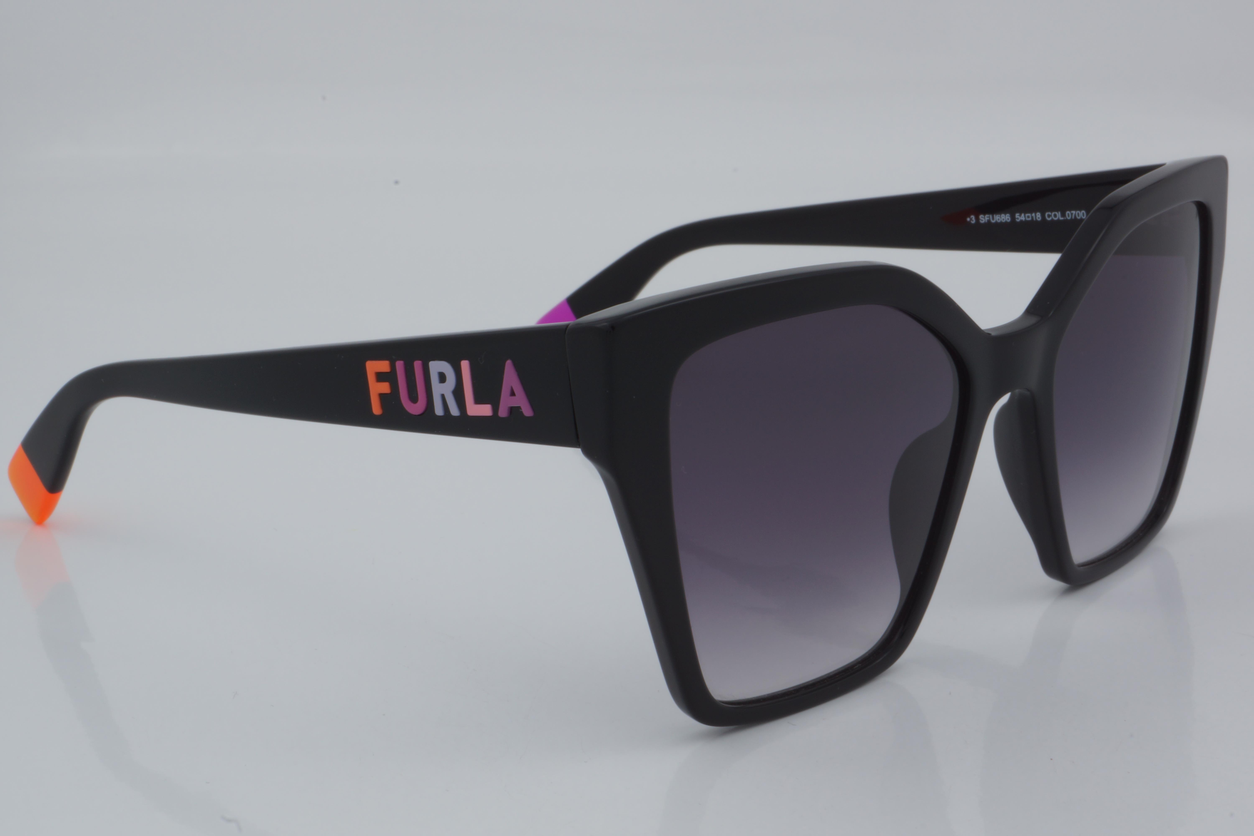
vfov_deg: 18.2
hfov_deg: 27.0
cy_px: 418
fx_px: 2612
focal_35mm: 75
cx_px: 627
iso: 100
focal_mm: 50
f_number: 32
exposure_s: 1/4
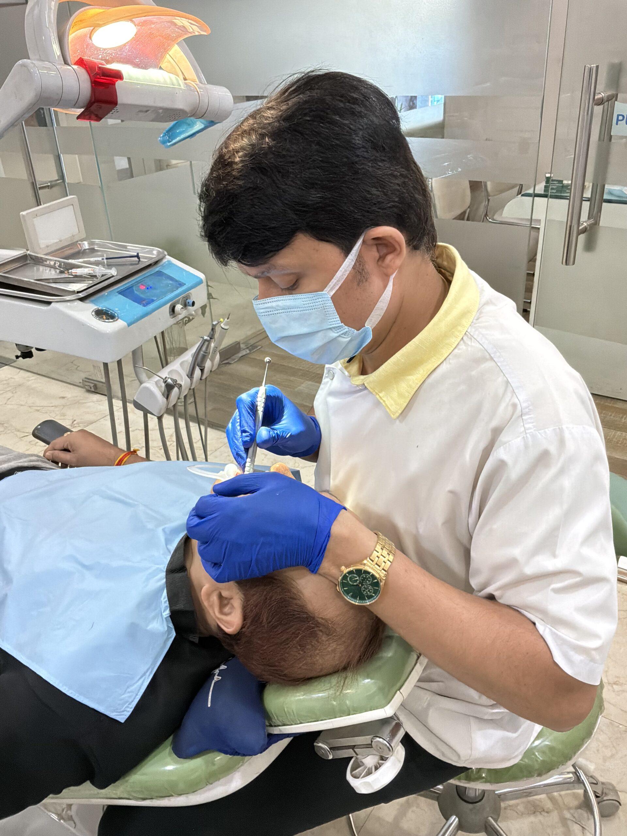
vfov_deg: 63.4
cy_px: 418
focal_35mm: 28
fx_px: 676
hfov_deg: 49.7
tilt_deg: -29.0
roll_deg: +2.5
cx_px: 314
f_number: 1.8
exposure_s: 1/60
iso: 160
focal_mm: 3
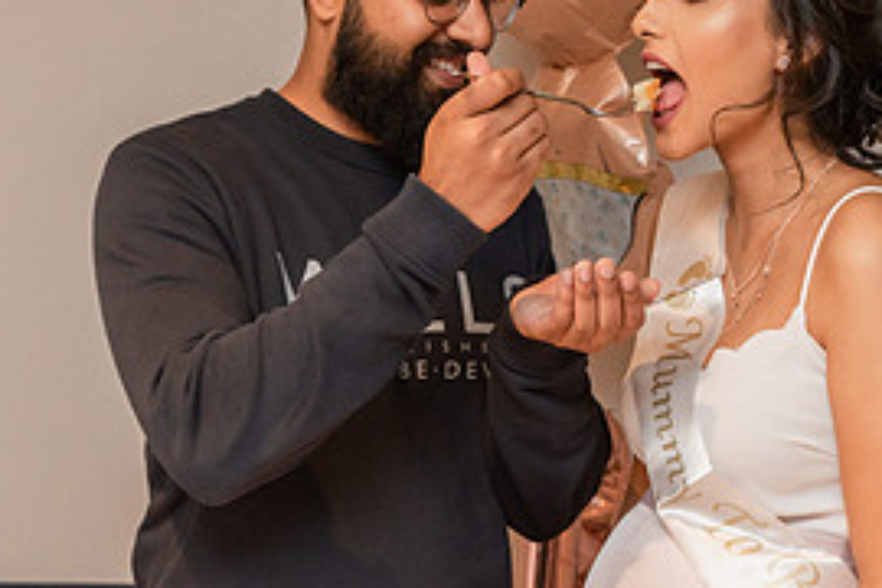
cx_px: 562
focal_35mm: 86
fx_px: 2107
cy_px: 358
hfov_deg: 23.6
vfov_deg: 15.9
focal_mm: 40
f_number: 4
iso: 2500
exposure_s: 1/160
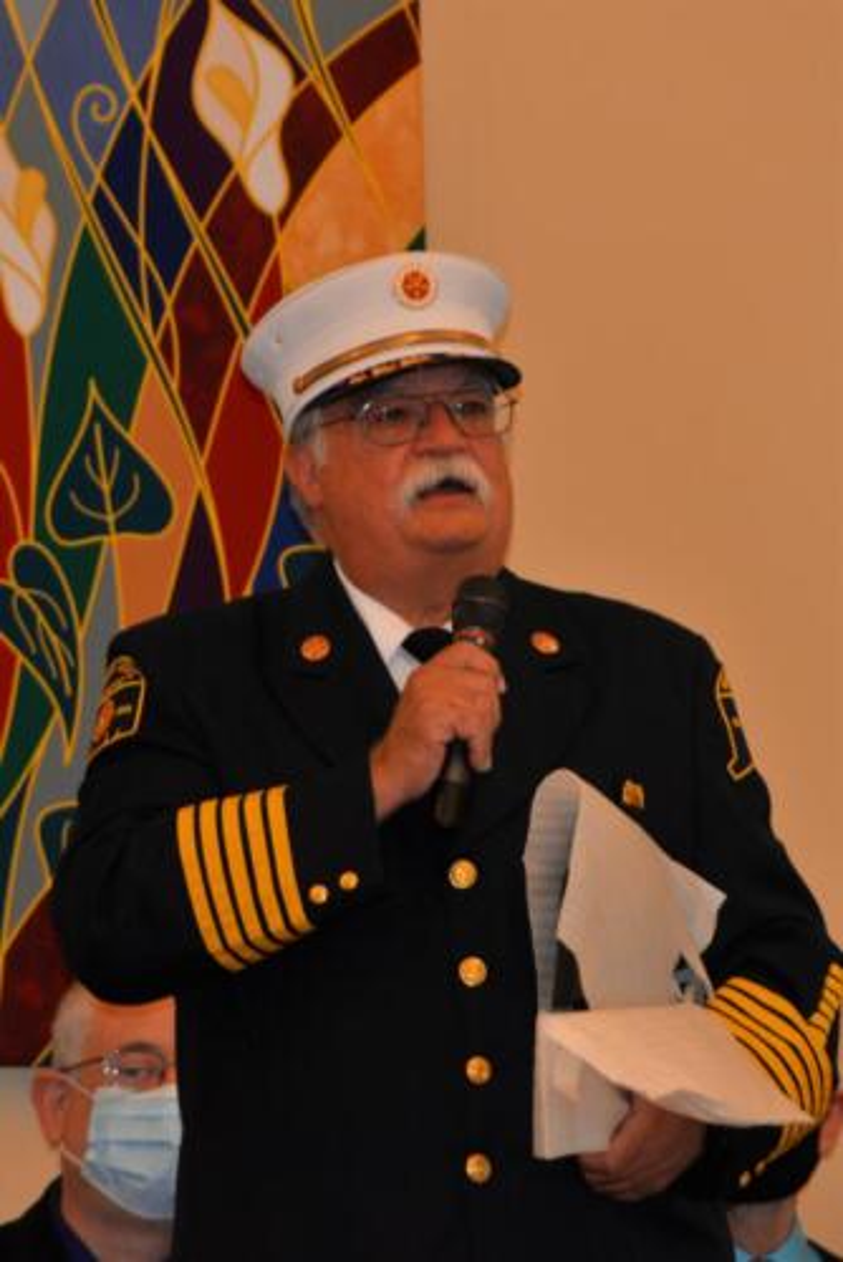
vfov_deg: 8.2
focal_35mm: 250
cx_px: 422
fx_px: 8768
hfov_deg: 5.5
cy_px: 631
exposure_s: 1/60
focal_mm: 250
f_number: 6.3
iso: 800
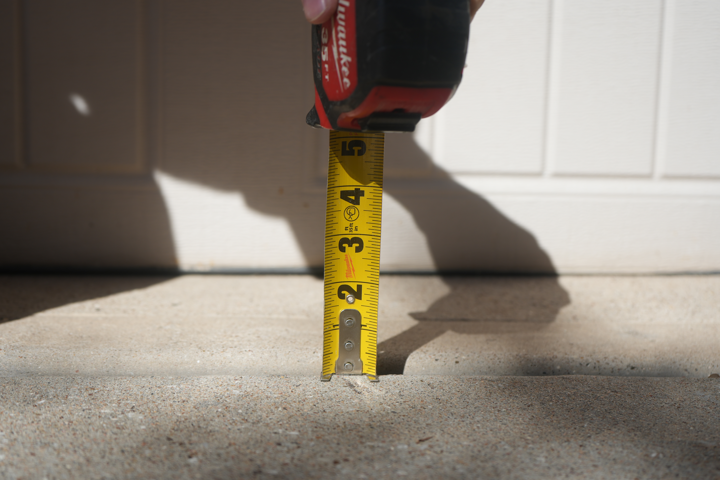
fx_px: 1120
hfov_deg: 35.6
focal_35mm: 56
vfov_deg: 24.2
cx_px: 360
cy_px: 240
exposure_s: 1/640
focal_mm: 56
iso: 100
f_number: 5.6
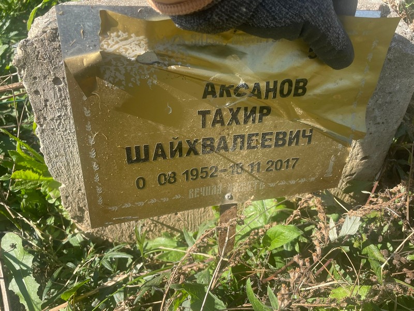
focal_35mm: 26
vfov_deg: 53.1
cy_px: 156
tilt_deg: -36.4
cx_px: 207
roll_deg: -3.0
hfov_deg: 67.3
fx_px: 311
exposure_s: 1/855
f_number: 1.6
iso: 32
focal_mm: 4.2
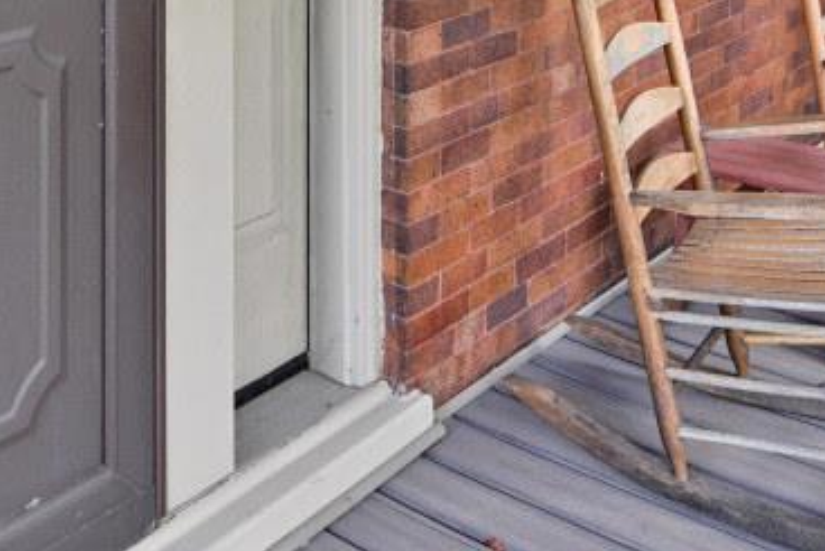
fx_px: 1307
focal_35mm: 57
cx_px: 347
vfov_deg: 20.2
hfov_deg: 35.0
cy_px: -298
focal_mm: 14
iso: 250
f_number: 4
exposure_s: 1/250
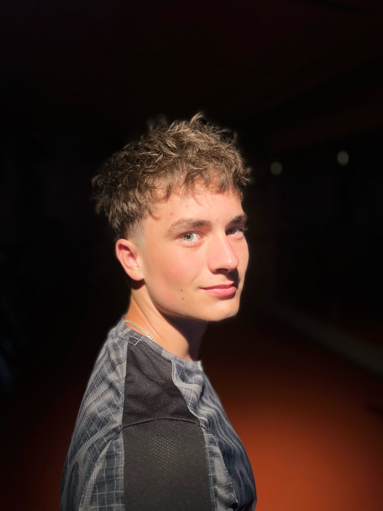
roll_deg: -1.2
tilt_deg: -7.5
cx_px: 192
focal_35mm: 26
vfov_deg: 67.3
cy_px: 256
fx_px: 384
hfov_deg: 53.0
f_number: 1.6
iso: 80
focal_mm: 5.1
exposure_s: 1/50
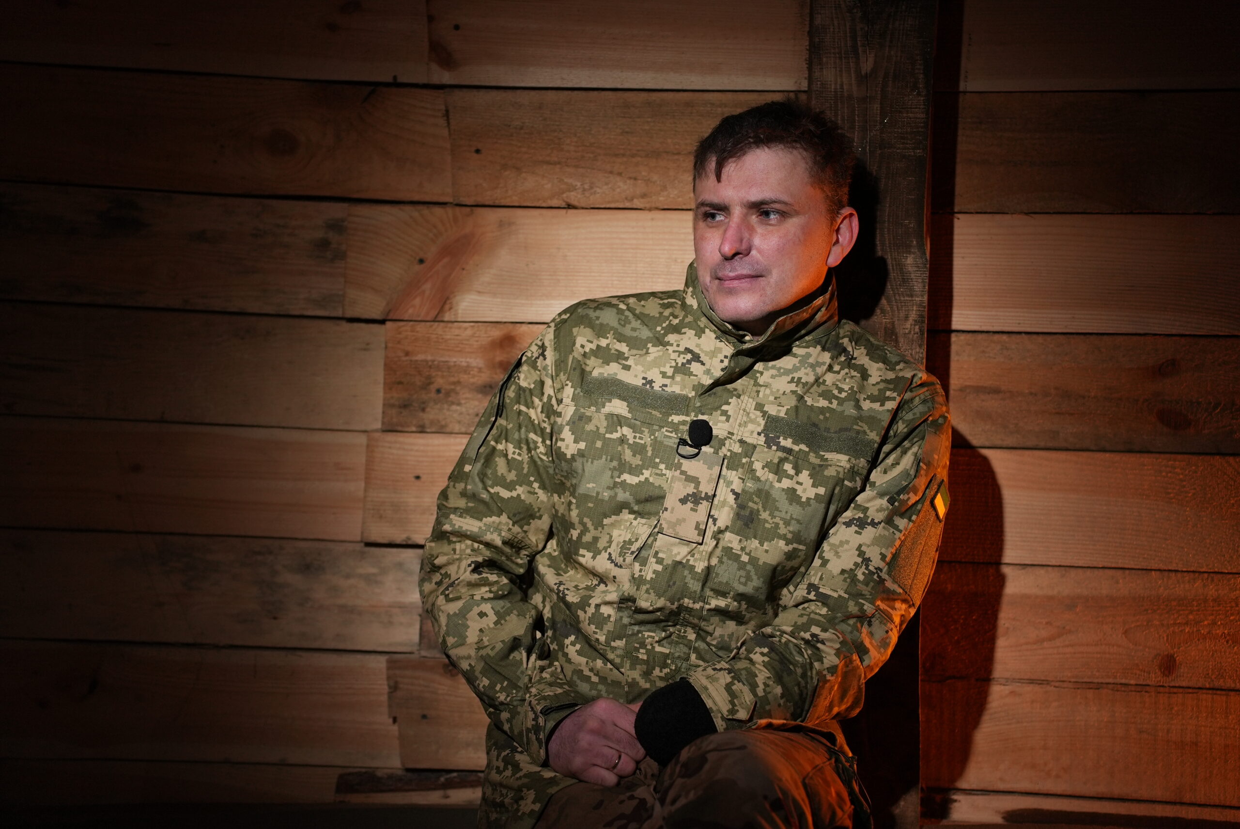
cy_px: 414
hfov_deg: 35.6
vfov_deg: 24.2
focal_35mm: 56
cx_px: 620
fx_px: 1930
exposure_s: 1/100
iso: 1000
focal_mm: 56
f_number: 2.8
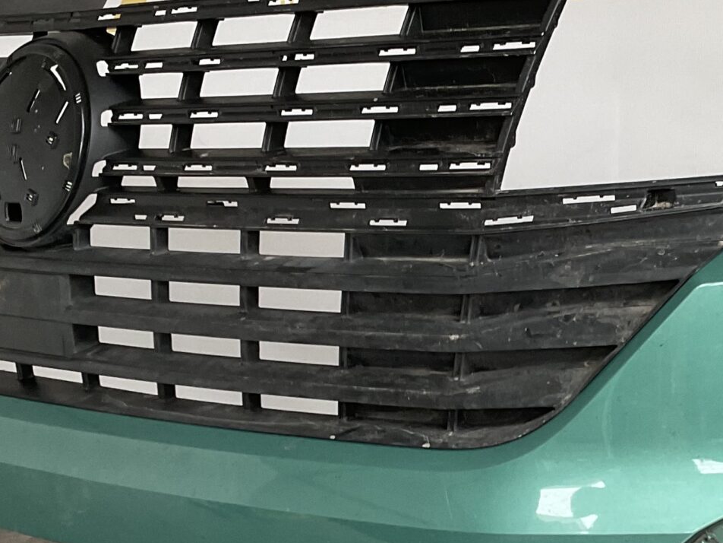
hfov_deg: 24.7
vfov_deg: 18.8
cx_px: 547
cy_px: 389
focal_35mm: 78
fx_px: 1629
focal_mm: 3
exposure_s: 1/50
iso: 50
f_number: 1.8
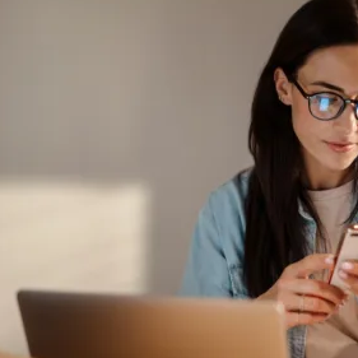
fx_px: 1147
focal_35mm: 98
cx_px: 251
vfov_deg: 17.7
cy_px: 193
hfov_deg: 17.7
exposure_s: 1/125
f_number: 1.8
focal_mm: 55
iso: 800
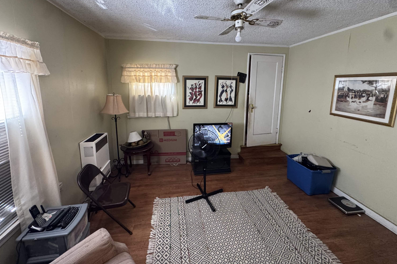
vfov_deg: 76.8
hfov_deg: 100.4
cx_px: 195
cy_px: 112
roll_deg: -0.5
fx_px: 165
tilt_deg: -9.5
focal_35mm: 15
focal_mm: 2.22
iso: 500
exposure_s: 1/60
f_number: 2.2
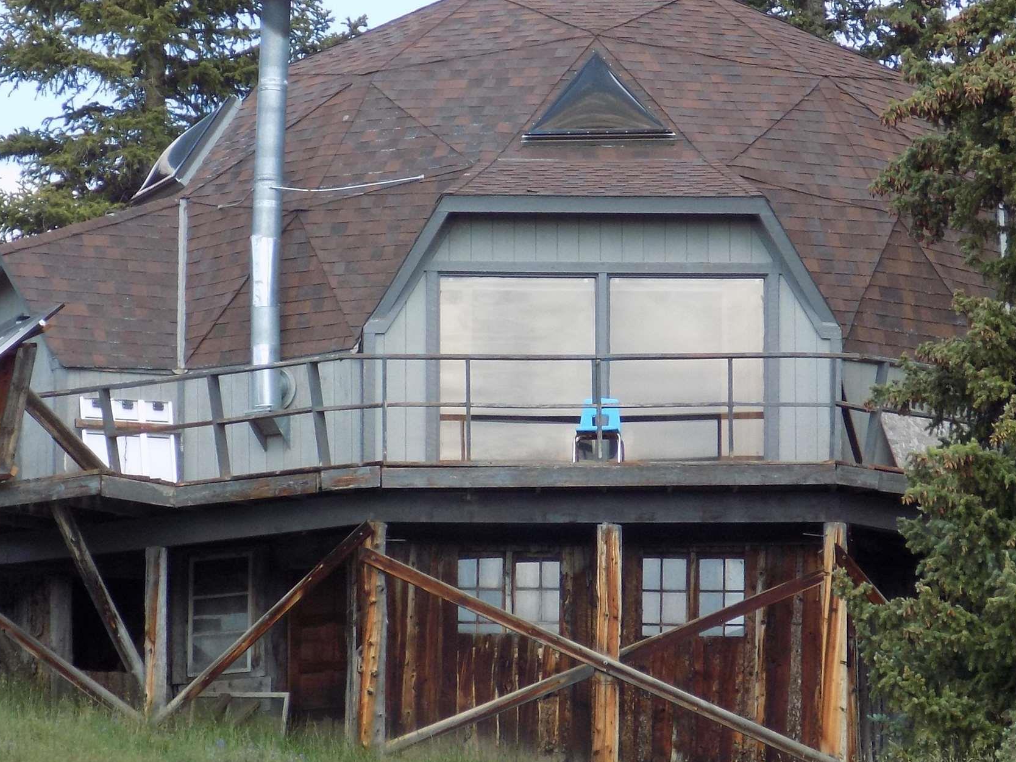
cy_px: 399
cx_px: 508
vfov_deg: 3.7
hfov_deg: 5.0
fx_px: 11739
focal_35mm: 400
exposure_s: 1/125
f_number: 5.5
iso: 80
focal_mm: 38.6
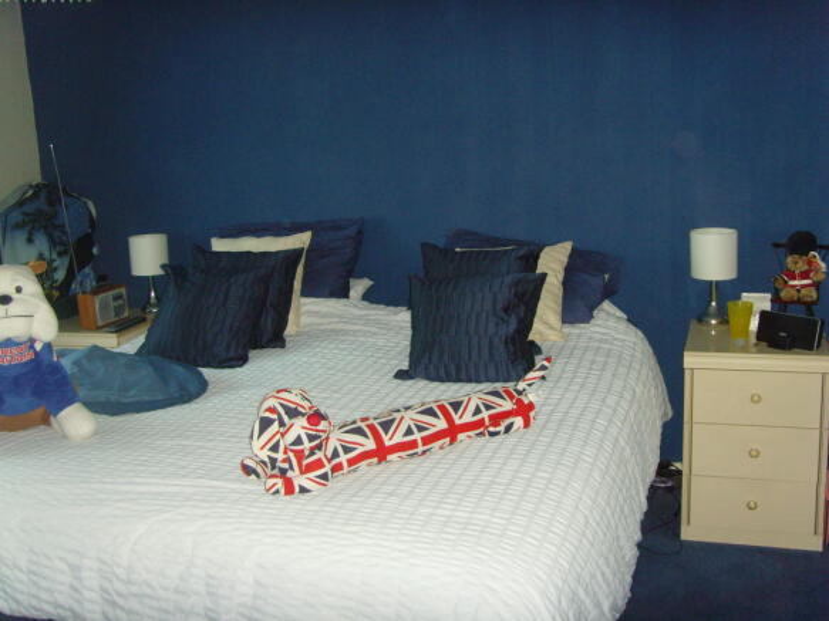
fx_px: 934
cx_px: 414
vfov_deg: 36.8
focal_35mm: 39
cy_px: 310
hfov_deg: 47.9
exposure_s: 1/45
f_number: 3.5
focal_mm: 6.6
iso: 200
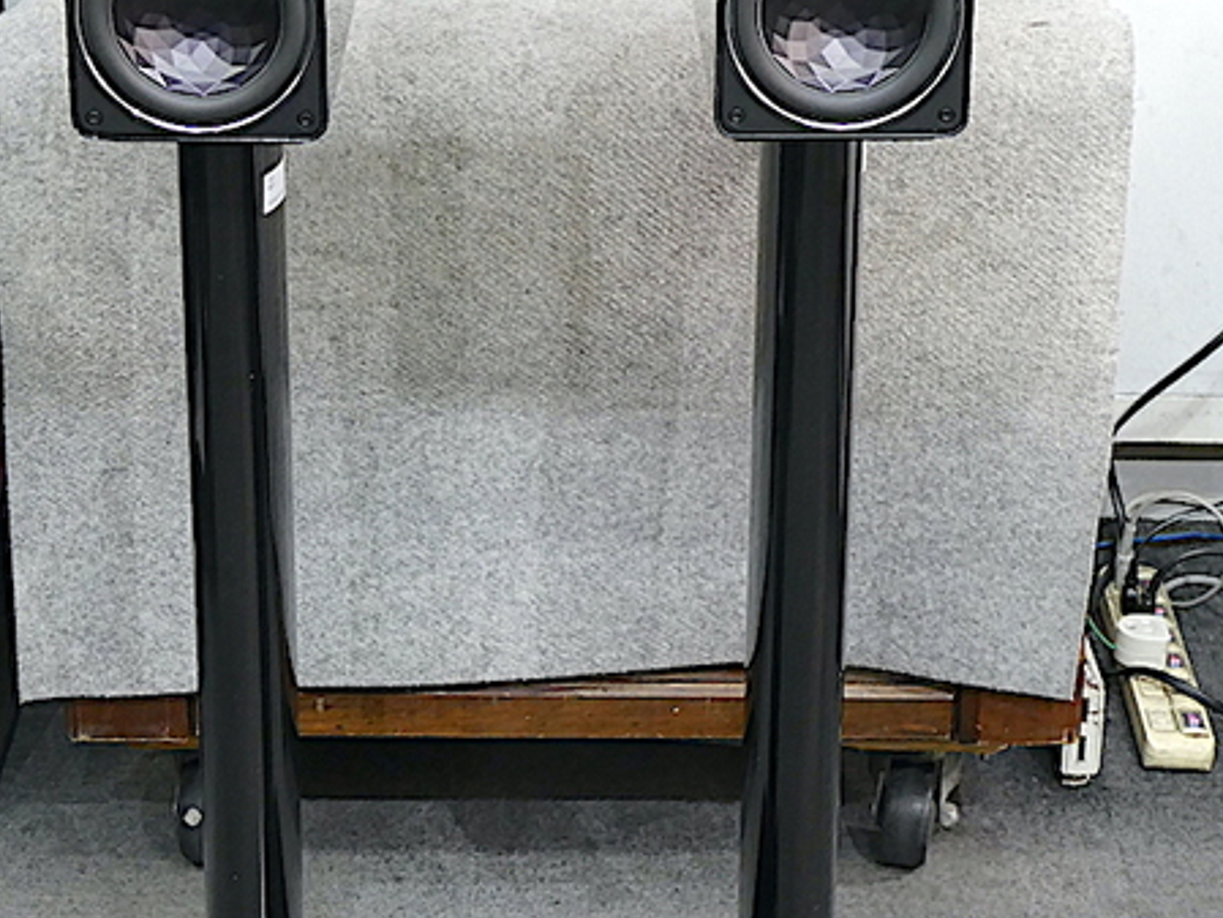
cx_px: 528
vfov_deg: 15.7
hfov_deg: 20.8
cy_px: 411
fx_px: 3322
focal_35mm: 94
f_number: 3.9
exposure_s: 1/6
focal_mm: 7.8
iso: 200
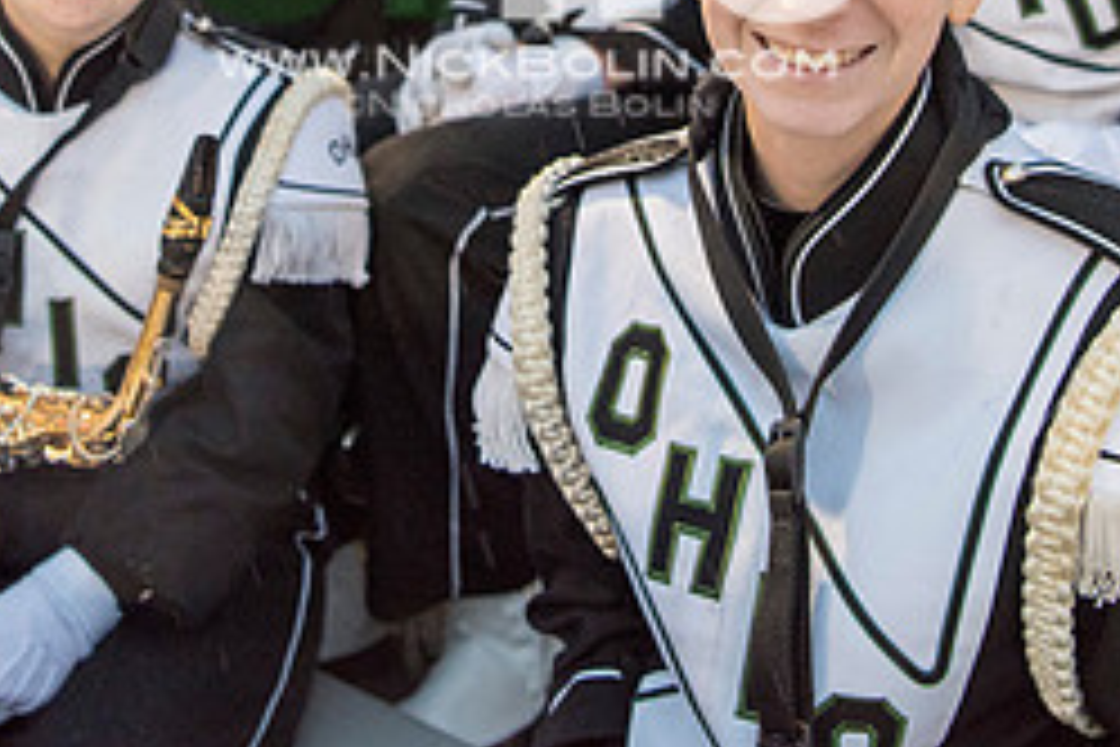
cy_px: -97
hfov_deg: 35.6
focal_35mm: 56
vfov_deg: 22.7
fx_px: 1742
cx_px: 526
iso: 2000
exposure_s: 1/320
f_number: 3.2
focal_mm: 24
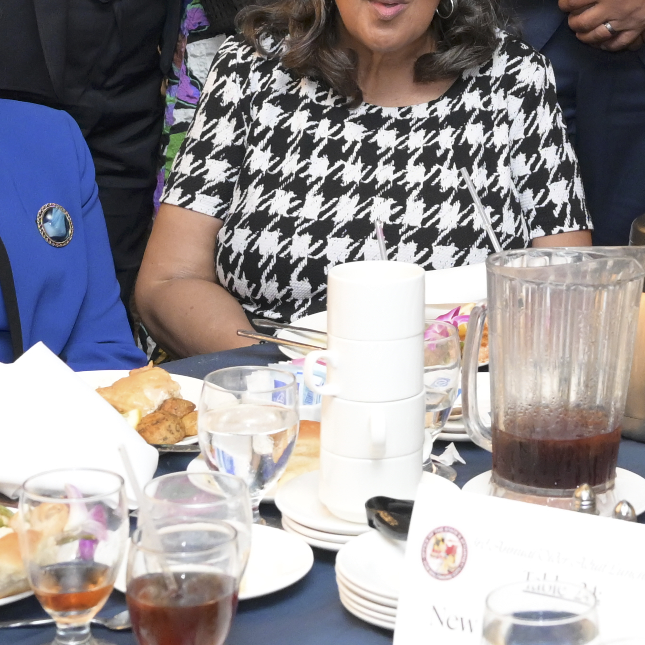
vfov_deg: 13.8
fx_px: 2572
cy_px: -193
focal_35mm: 122
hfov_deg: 14.0
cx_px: 686
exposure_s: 1/200
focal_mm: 24
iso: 2000
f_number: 3.5
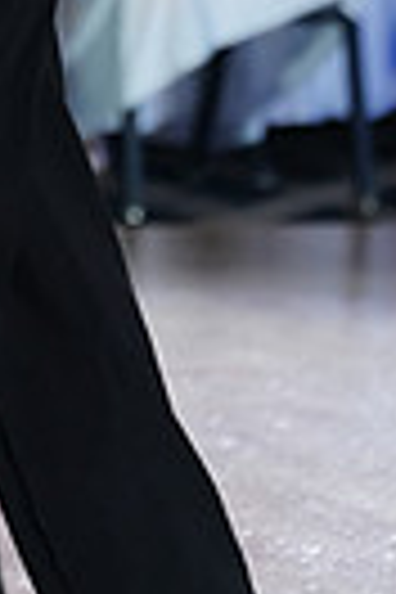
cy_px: -320
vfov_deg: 3.2
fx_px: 10625
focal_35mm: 644
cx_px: -376
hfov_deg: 2.1
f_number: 2.8
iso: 1000
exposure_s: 1/250
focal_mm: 146
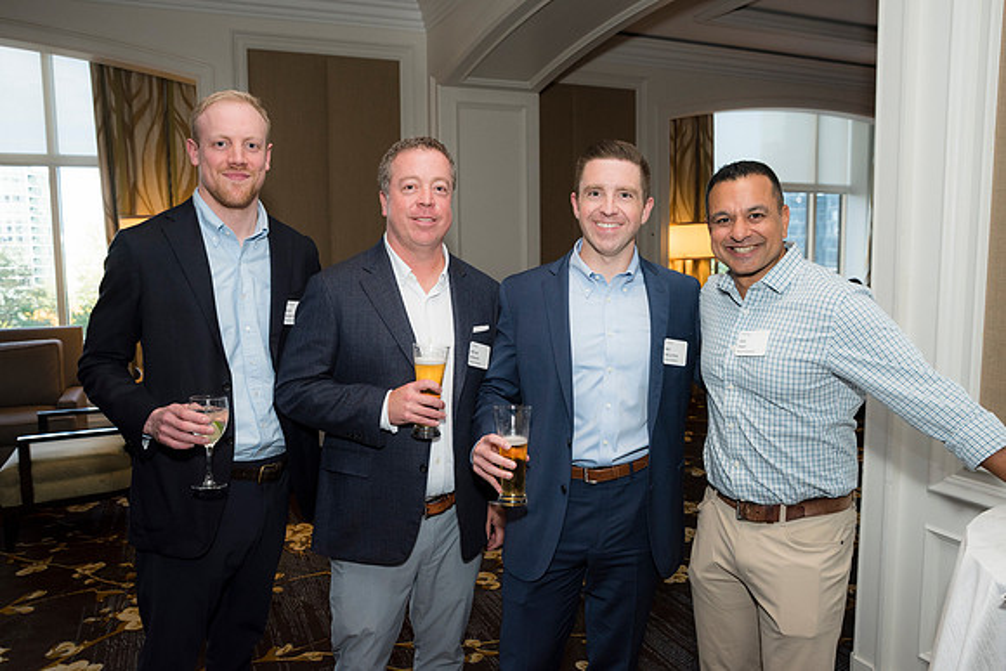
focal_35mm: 29
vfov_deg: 45.0
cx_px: 503
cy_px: 336
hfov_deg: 63.6
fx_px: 811
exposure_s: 1/125
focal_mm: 29
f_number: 5.6
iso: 800
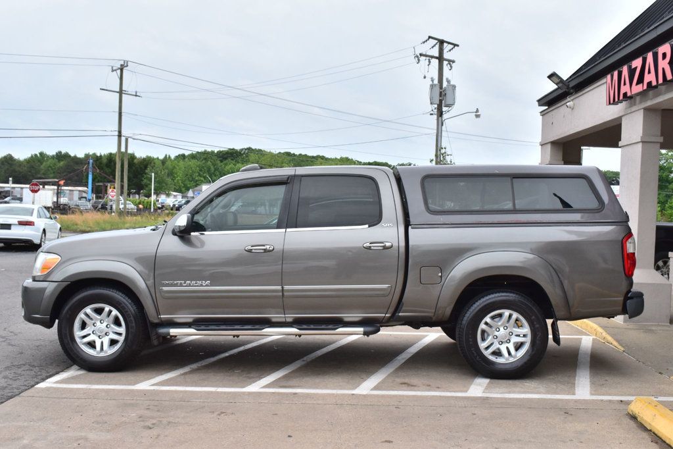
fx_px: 757
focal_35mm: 40
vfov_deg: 33.0
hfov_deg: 47.9
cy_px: 224
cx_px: 336
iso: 400
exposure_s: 1/400
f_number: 11
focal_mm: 27
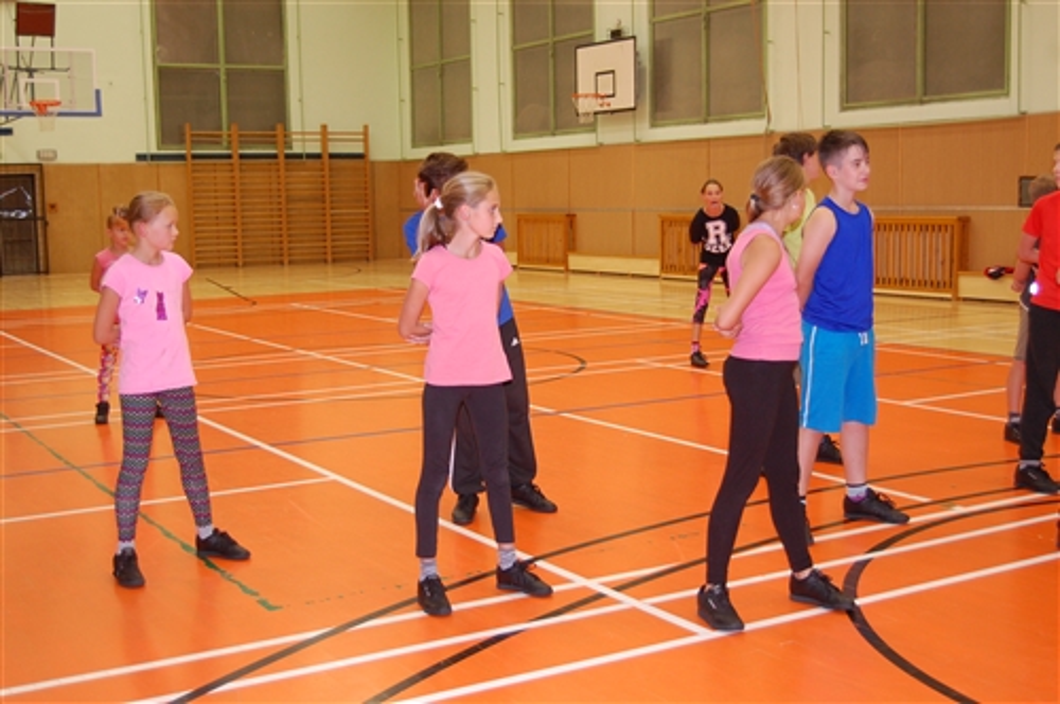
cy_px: 352
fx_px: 1367
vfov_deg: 28.9
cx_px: 530
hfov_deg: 42.4
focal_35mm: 46
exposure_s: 1/60
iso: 640
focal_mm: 31
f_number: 4.5
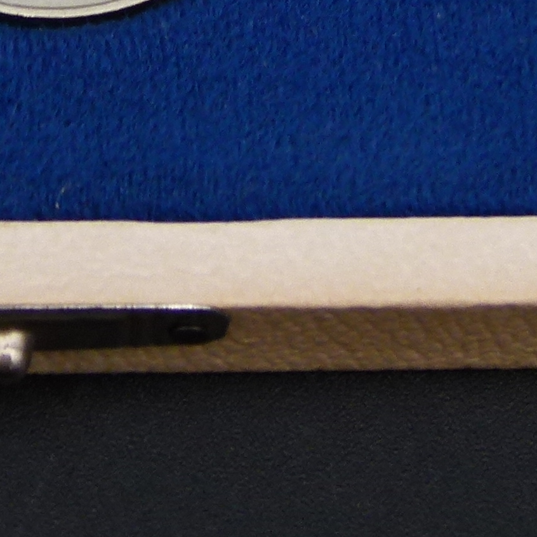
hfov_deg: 9.9
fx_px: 3089
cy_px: -348
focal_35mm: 176
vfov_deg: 9.6
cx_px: 27
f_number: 3.1
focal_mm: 7.1
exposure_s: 1/80
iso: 100
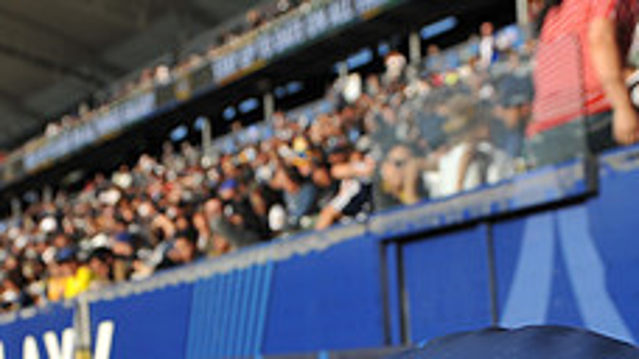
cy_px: 474
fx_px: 1084
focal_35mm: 64
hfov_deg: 32.5
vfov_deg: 17.6
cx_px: 205
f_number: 4.5
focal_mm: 24
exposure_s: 1/2000
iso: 250
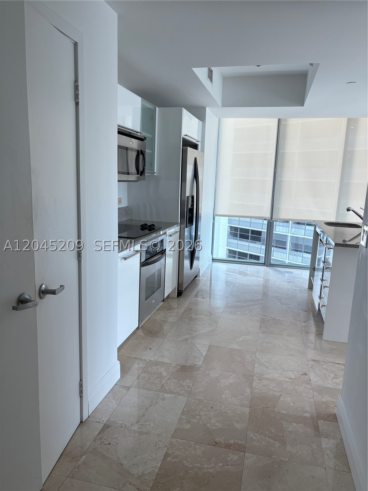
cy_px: 246
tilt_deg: -10.0
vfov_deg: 67.3
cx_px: 184
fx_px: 369
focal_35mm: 26
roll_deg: -2.8
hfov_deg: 53.1
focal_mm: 5.96
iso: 50
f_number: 1.6
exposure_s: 1/386
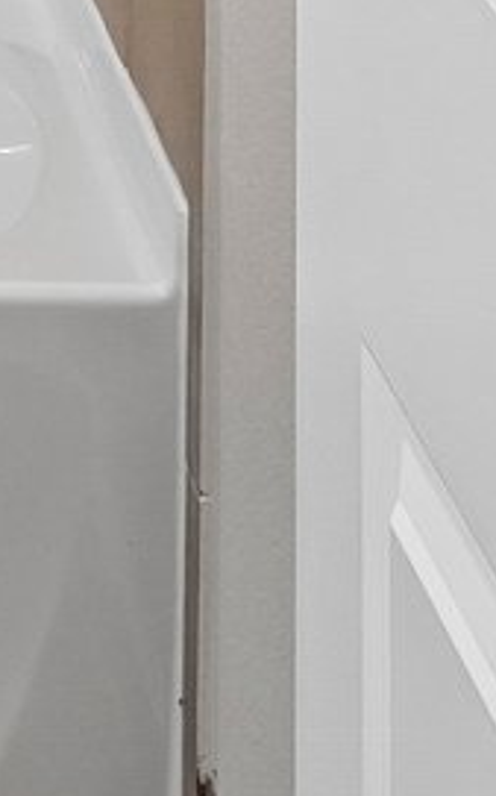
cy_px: -936
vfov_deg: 9.3
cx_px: -672
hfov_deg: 6.0
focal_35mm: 208
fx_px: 4506
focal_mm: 27
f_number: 8
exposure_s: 1/15
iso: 400
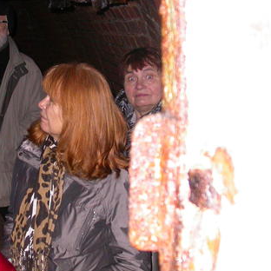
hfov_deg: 24.3
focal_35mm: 69
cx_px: 26
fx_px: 611
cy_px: 131
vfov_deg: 25.0
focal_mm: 7.85
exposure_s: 1/60
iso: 200
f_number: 2.6
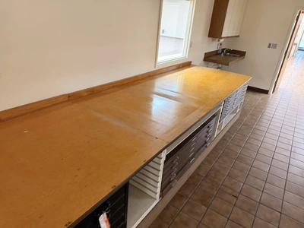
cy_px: 114
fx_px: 211
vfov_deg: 56.8
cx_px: 152
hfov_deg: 71.6
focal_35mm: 24
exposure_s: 1/40
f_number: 1.78
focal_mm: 6.76
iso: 640
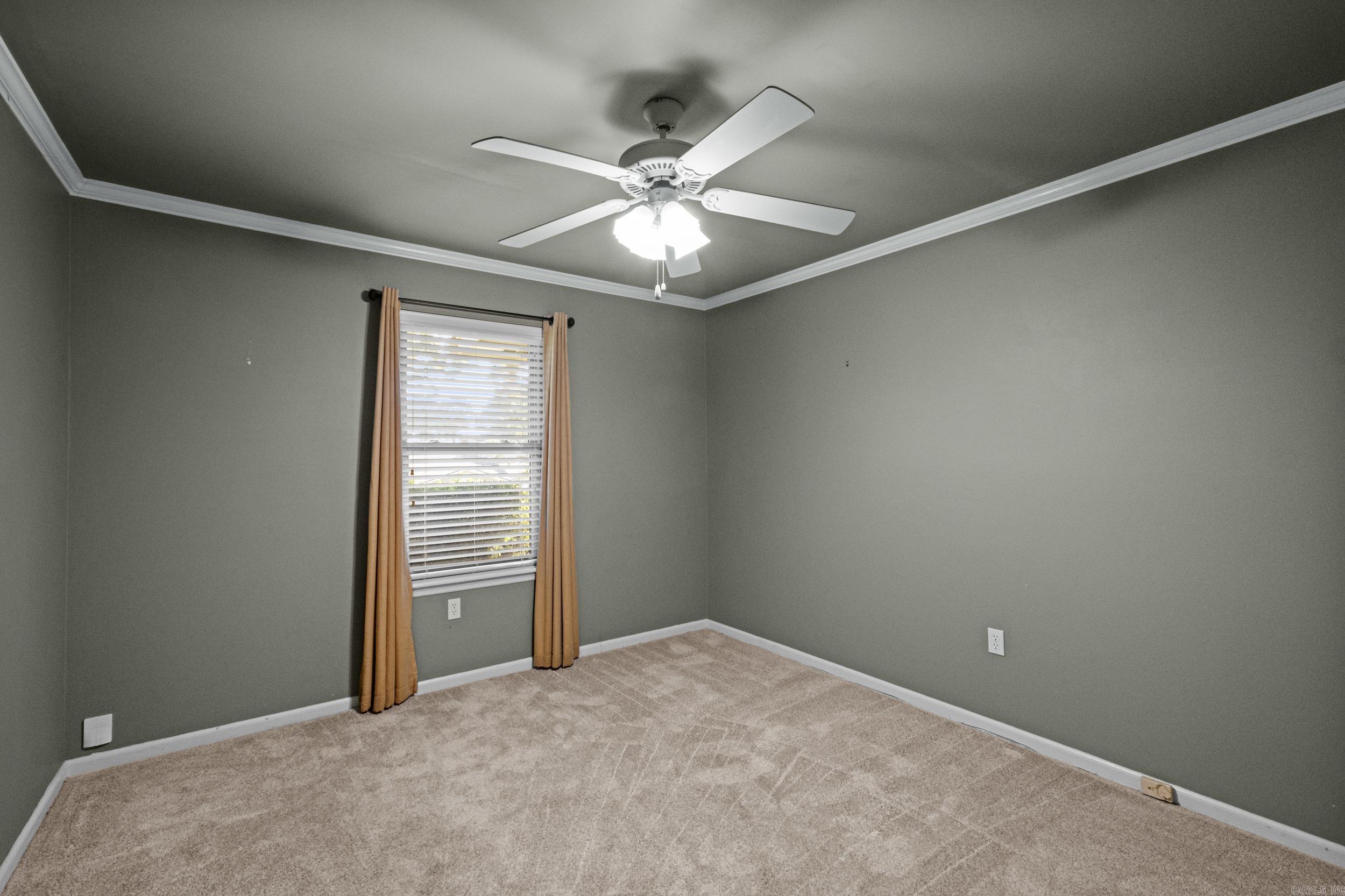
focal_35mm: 15
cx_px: 672
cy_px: 448
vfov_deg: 77.3
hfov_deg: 100.4
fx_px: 560
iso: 800
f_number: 8
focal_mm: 10
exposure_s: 1.3
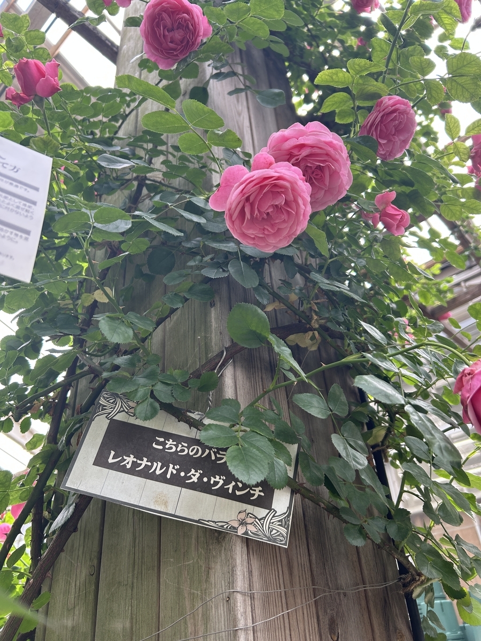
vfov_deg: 67.3
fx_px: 482
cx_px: 240
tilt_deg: +35.7
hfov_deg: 53.1
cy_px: 320
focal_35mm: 26
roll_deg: +4.5
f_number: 1.5
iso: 40
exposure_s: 1/238
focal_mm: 5.7
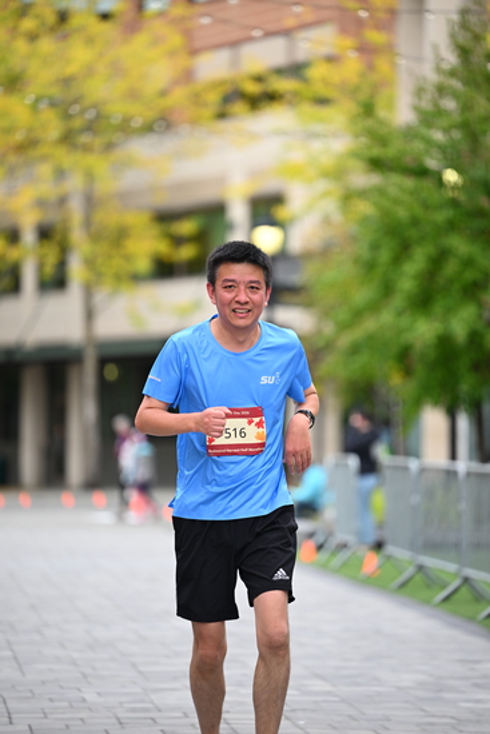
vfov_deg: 12.1
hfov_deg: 8.1
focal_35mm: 170
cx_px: 245
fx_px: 3468
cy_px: 367
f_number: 2.8
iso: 640
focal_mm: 170
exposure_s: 1/1600
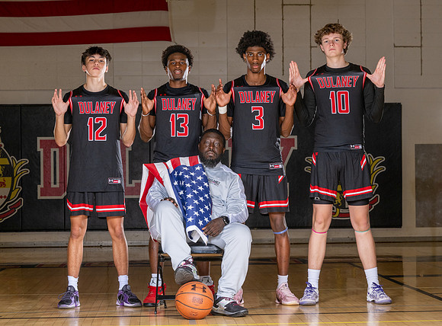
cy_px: 160
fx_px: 1365
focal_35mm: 107
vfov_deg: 13.6
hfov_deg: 18.4
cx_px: 276
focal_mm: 81
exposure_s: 1/100
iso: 400
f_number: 7.1
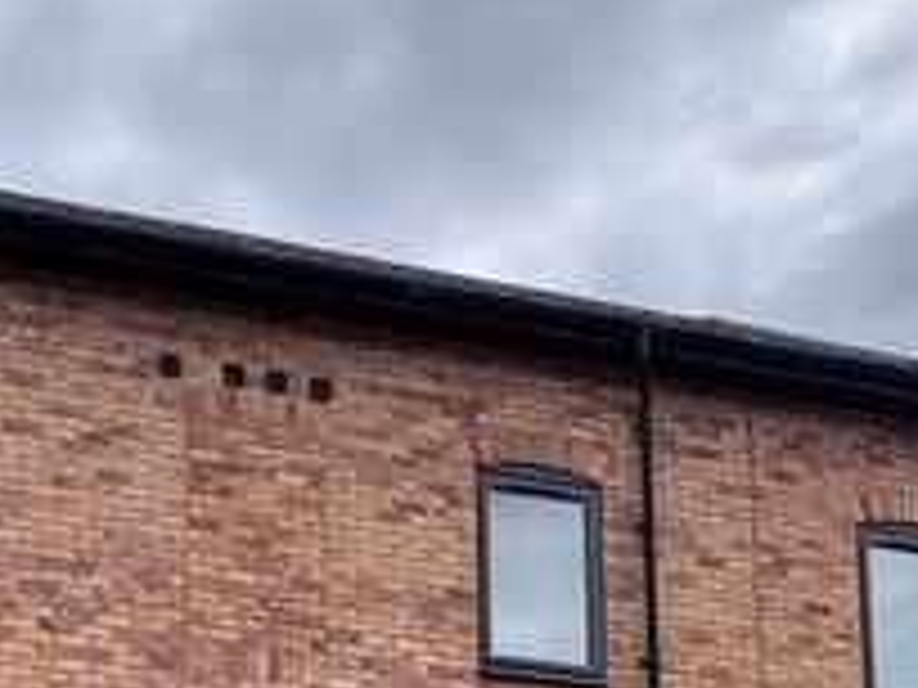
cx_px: 81
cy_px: 1063
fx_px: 2015
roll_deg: -0.6
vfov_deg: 17.3
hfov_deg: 24.9
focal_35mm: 76
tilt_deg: +9.6
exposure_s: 1/525
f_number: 2.2
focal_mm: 2.22
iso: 50
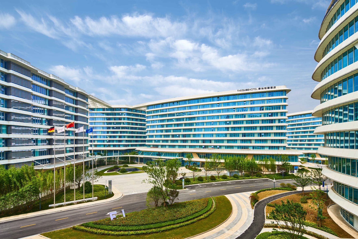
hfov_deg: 93.3
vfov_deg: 70.5
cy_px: 120
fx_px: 169
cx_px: 179
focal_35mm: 17
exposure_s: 1/100
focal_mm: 17
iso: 50
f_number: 11
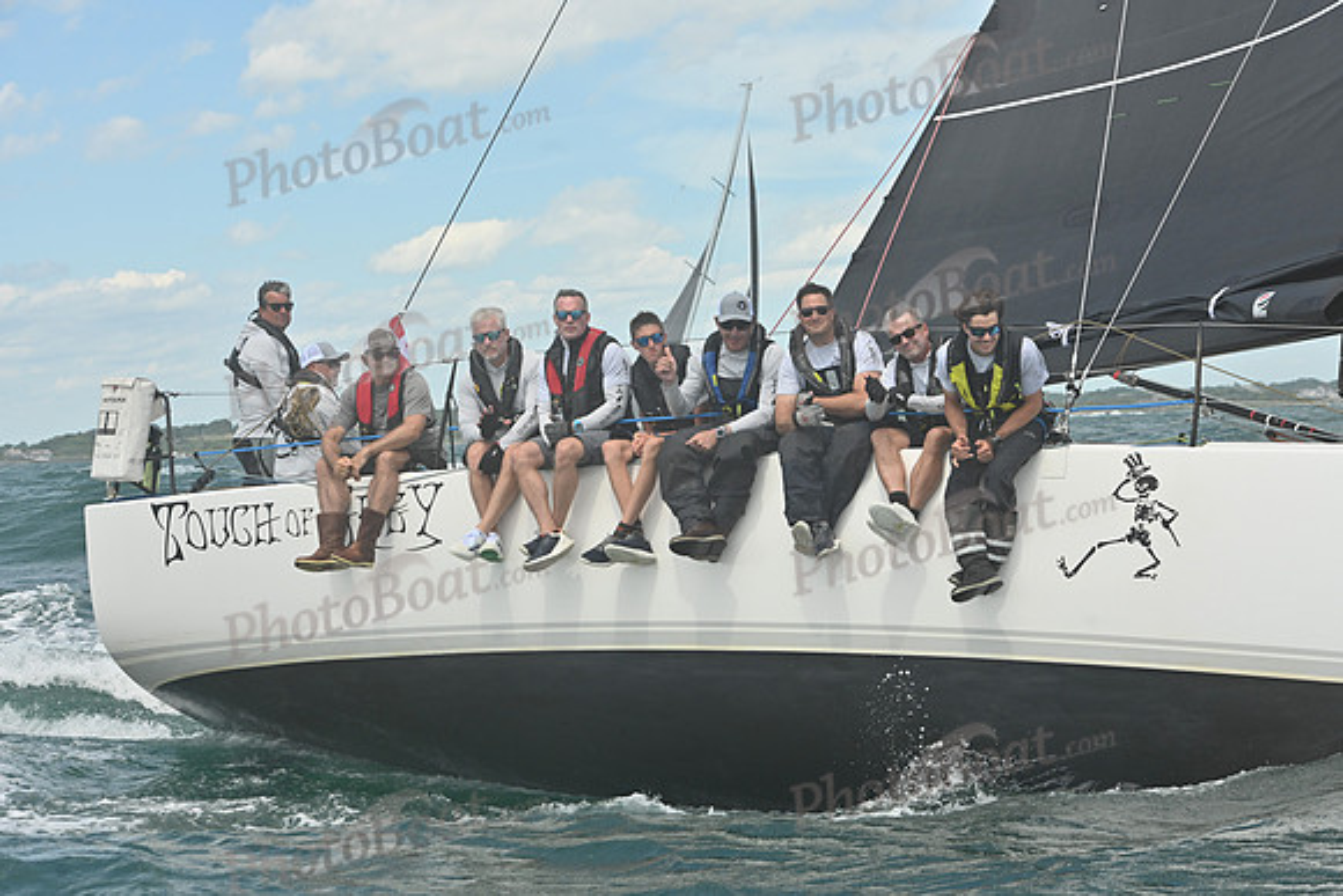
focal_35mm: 92
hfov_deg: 22.1
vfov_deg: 14.9
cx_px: 672
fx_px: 3433
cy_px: 448
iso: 320
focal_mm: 92
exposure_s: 1/1250
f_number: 8
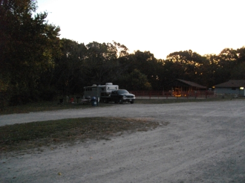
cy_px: 92
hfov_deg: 56.8
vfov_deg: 44.2
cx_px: 122
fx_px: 226
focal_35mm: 32
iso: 800
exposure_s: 1/8
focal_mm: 5.7
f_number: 2.9
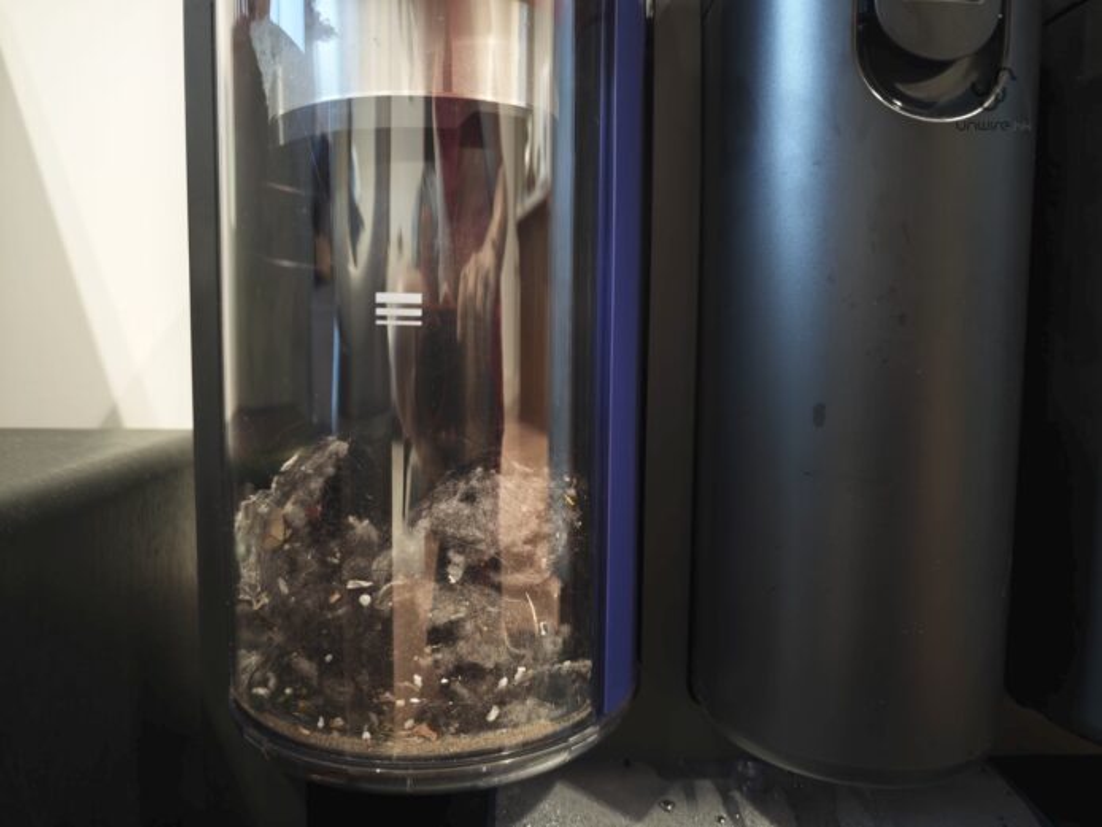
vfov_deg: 58.9
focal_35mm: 23
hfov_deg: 73.9
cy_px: 414
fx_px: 732
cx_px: 551
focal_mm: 8.72
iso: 1000
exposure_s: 1/25.3
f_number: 1.63
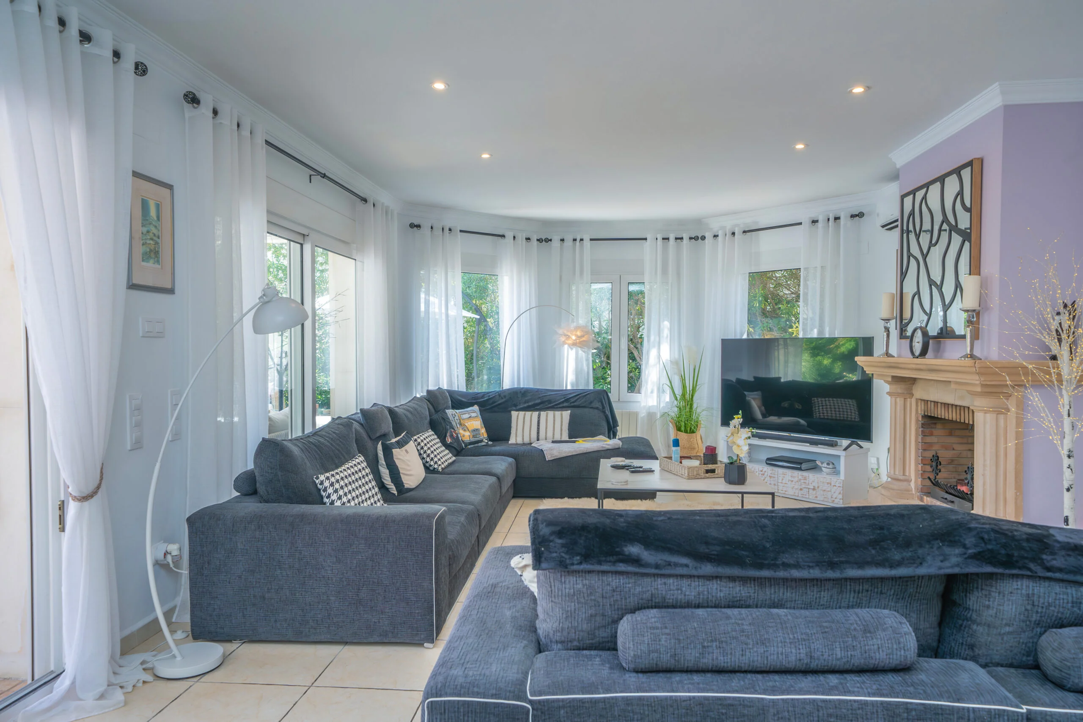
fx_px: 722
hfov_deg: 73.7
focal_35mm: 24
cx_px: 542
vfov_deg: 53.1
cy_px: 361
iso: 640
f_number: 8
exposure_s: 1/125
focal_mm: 24
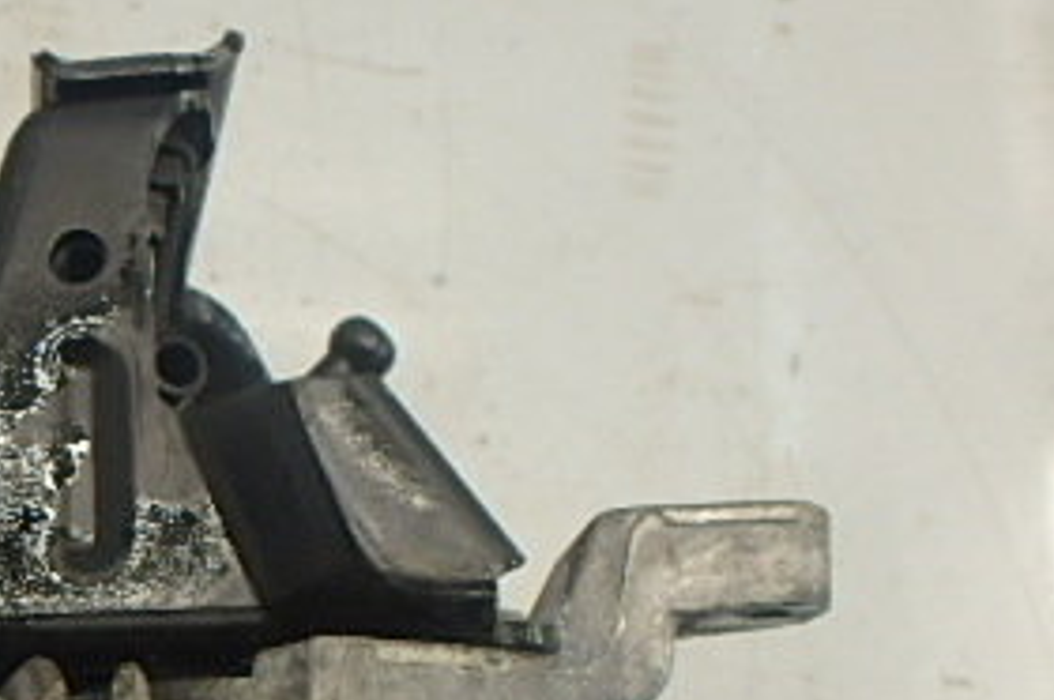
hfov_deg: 36.2
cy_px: 685
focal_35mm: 50
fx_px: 1462
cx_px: 30
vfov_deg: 25.7
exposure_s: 1/60
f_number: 3.5
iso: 160
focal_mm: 3.7
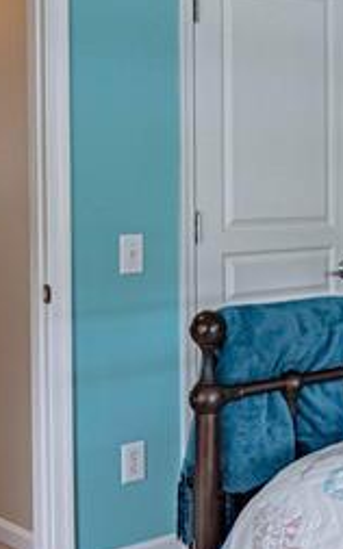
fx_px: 1048
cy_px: 183
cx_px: 493
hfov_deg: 17.1
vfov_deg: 29.2
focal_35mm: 70
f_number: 4
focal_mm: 16
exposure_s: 1/1250
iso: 1250
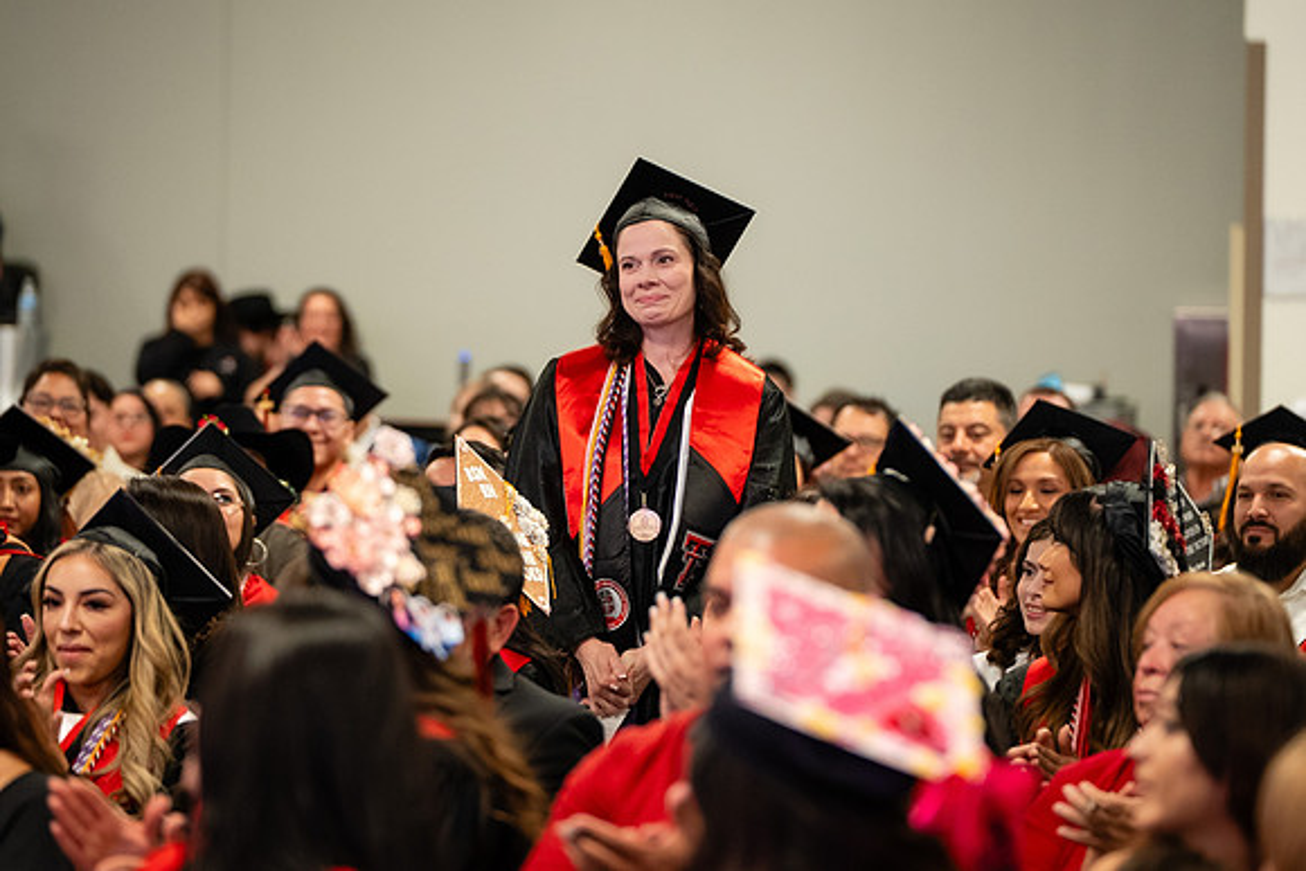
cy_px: 397
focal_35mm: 159
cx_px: 649
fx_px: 5770
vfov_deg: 8.6
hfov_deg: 12.9
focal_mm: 134
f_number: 2.8
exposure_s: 1/160
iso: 2500
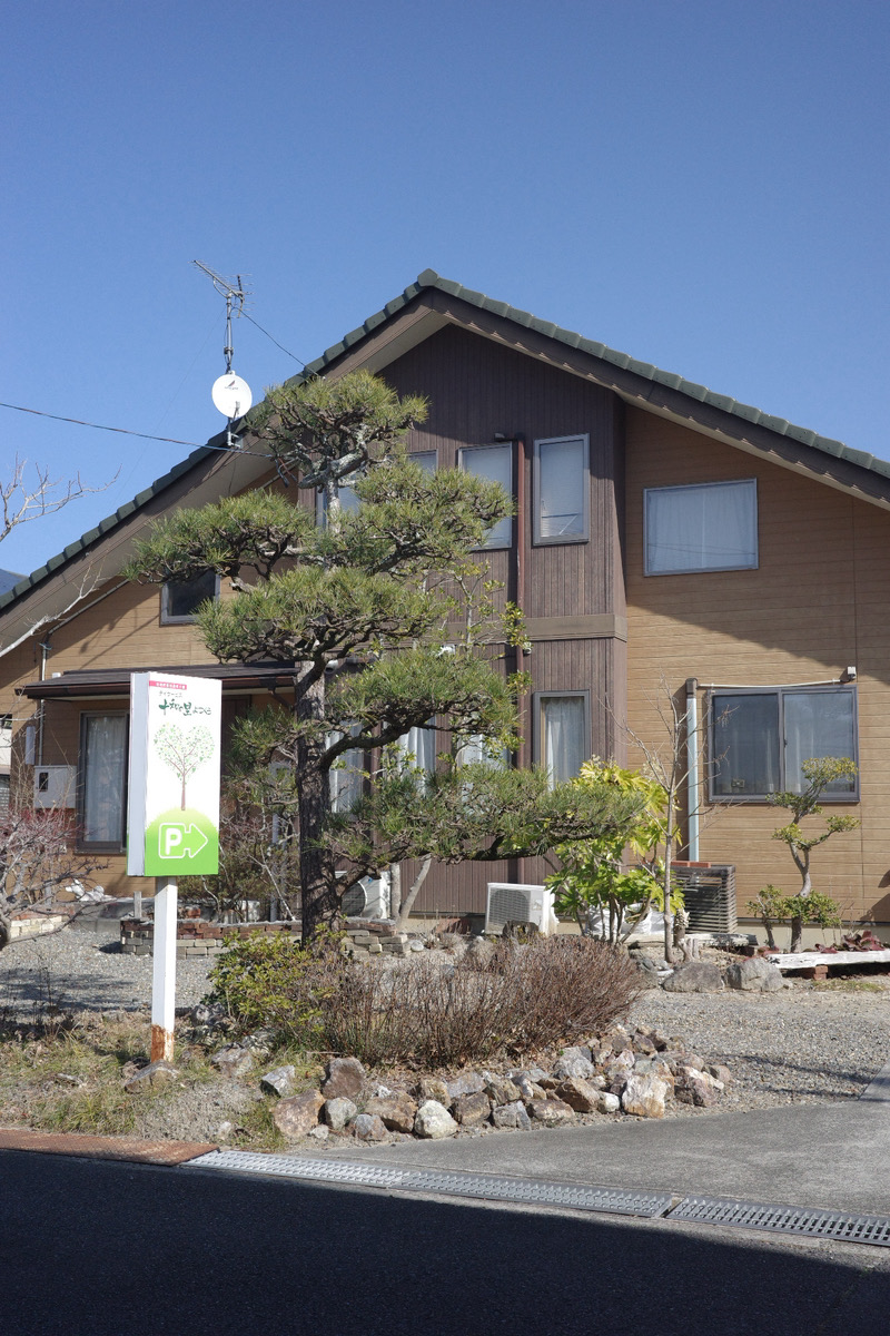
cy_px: 668
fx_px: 1483
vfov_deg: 48.5
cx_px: 445
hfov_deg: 33.4
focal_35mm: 40
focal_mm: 26
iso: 800
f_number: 5
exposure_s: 1/1000
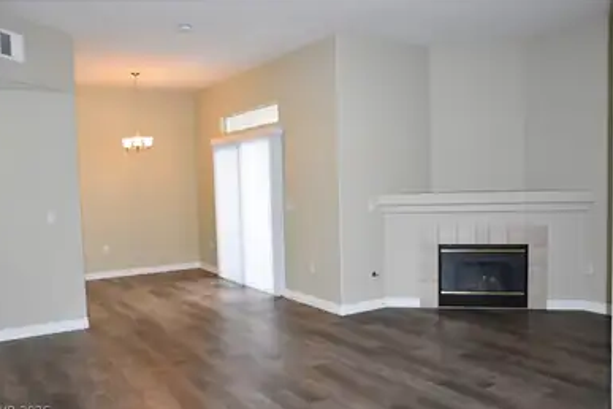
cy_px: 208
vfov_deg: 42.3
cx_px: 306
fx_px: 528
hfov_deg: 60.3
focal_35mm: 31
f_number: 5
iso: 800
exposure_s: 1/100
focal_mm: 20
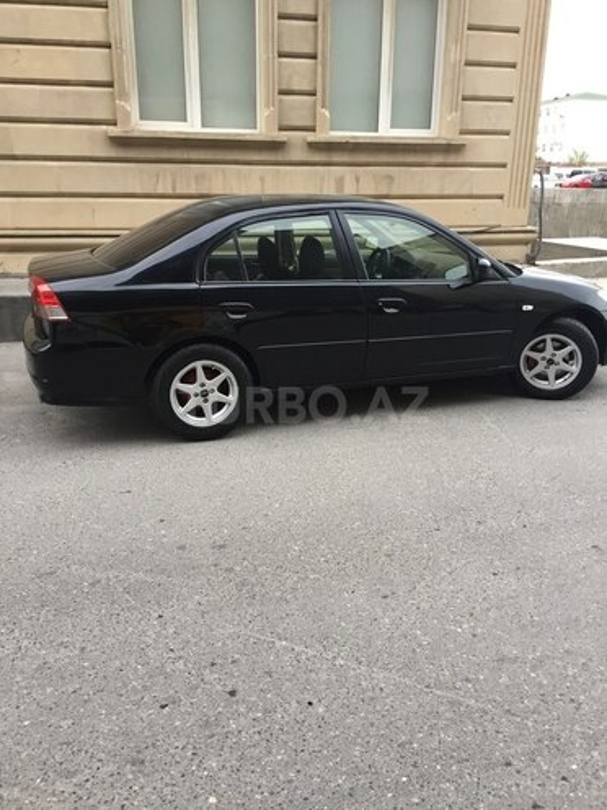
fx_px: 678
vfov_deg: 61.7
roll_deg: -1.3
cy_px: 405
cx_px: 304
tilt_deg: -17.9
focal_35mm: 29
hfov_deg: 48.2
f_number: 2.2
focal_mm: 4.15
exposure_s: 1/33
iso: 100
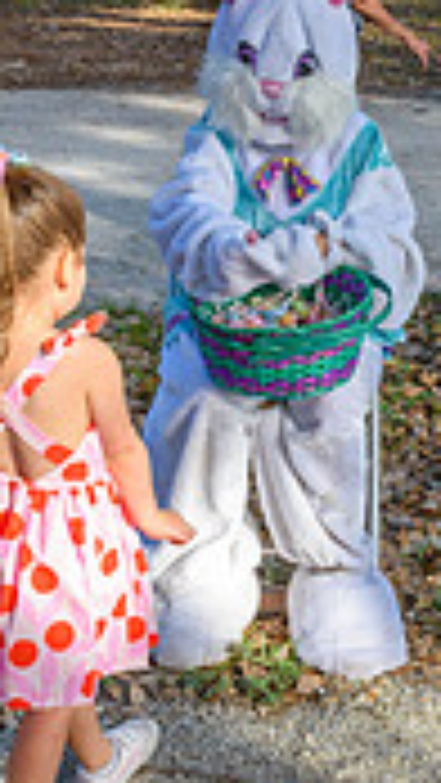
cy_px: 310
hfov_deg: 16.5
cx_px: 302
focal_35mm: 73
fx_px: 1516
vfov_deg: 28.9
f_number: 8
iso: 360
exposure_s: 1/250
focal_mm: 18
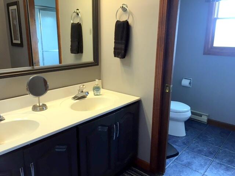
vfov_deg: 48.2
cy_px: 88
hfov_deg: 61.7
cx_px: 118
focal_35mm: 29
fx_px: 197
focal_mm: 4.15
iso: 50
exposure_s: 1/30
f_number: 2.2
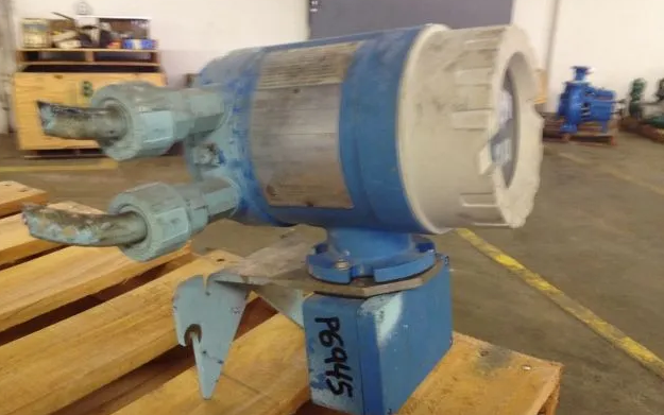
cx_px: 330
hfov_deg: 51.5
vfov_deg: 33.6
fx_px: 688
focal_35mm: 38
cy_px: 222
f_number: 2.4
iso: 125
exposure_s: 1/20
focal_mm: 4.28
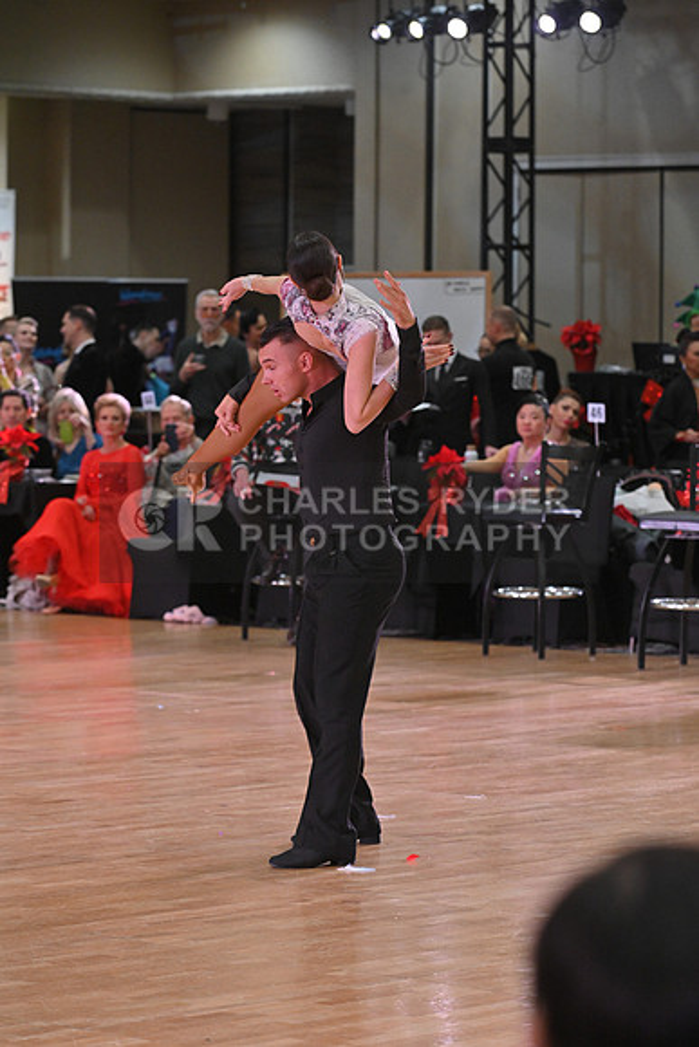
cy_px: 524
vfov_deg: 14.2
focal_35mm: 145
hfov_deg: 9.5
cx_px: 350
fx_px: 4220
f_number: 5.6
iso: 3200
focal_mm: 145
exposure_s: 1/400
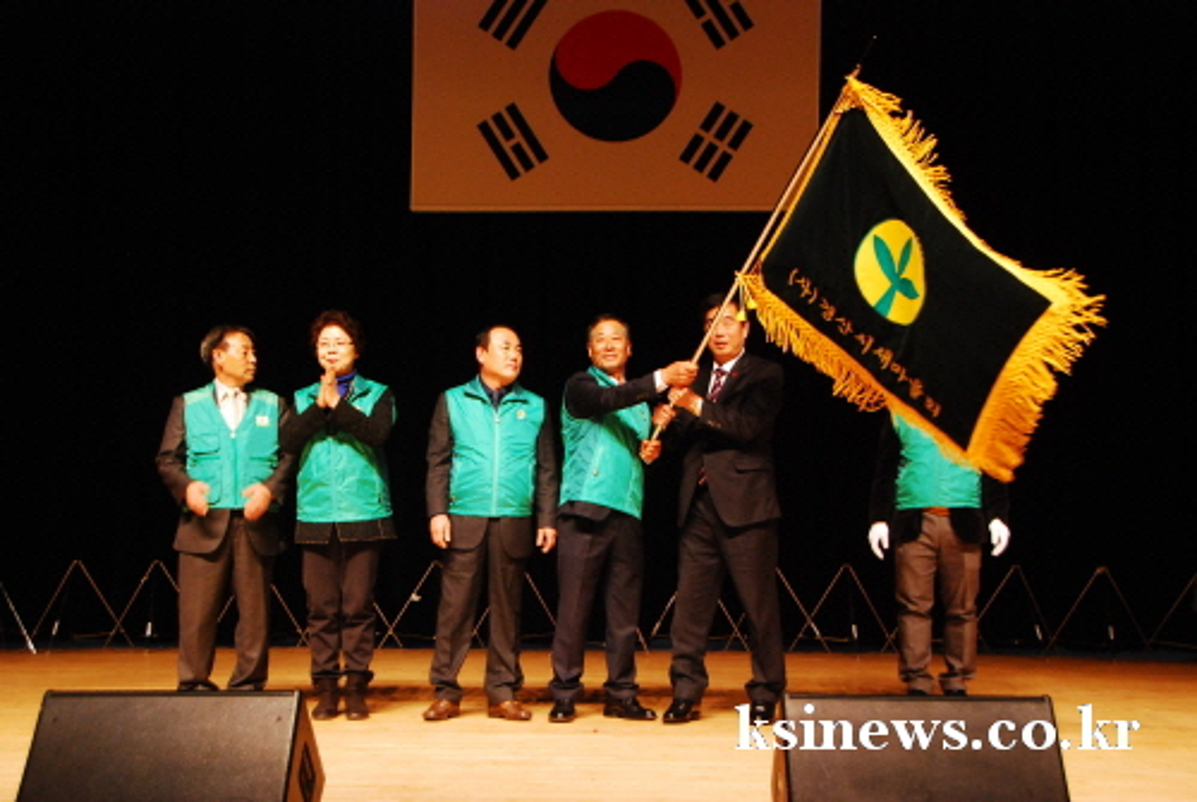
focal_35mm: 48
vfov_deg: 28.2
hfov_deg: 41.1
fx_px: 1598
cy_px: 401
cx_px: 598
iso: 1250
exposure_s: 1/80
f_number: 5
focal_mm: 32
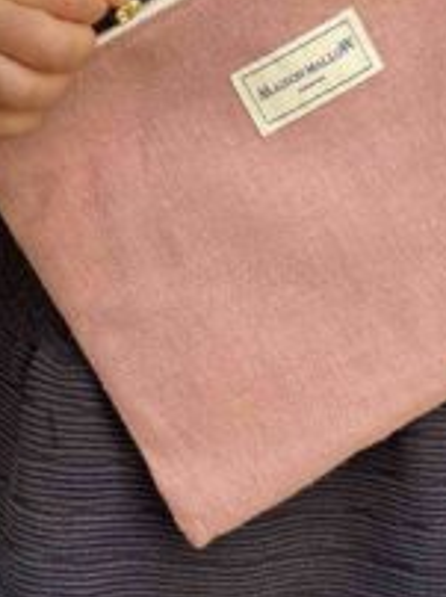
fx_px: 1894
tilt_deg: -11.2
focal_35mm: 110
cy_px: 134
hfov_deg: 13.4
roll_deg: -2.1
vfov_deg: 17.8
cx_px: 349
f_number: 2
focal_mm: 6
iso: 32
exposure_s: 1/122
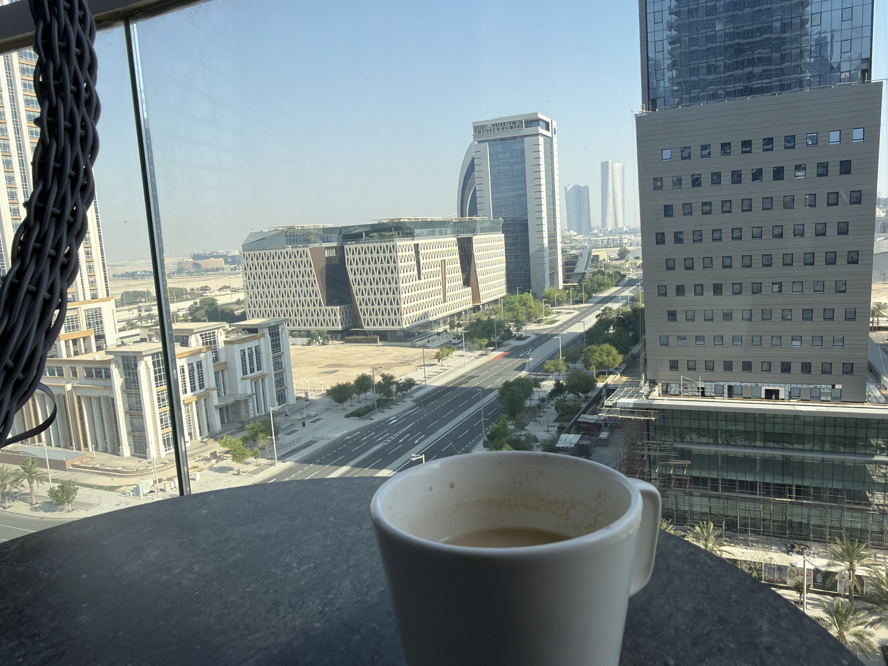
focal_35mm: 26
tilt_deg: -7.7
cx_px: 444
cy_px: 331
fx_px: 667
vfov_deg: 53.1
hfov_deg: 67.3
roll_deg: +3.9
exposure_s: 1/777
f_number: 2.2
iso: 25
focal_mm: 2.22
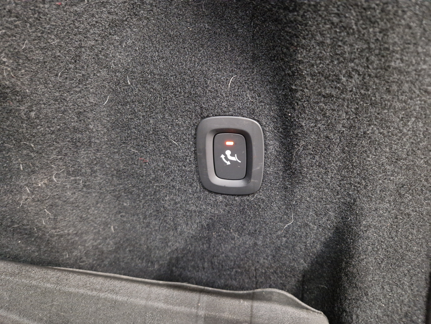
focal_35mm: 23
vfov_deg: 58.9
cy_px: 162
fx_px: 286
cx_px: 216
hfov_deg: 73.9
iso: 800
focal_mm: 5.4
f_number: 1.8
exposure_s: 1/25
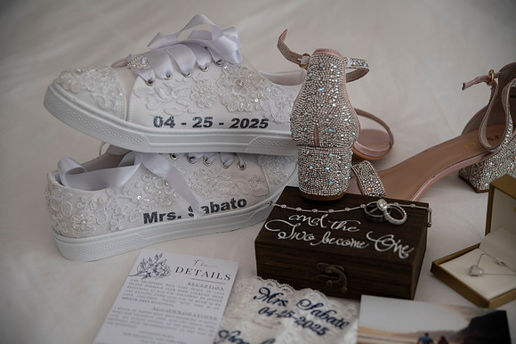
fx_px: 831
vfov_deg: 23.4
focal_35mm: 58
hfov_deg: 34.5
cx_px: 258
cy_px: 172
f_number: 2.8
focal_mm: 58
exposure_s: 1/640
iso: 400
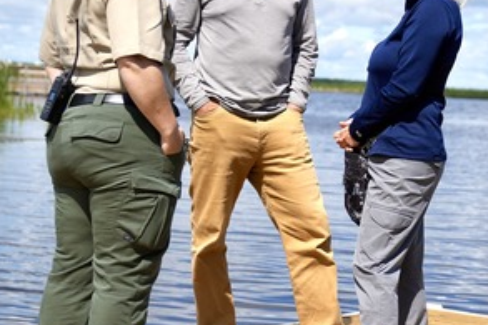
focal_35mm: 84
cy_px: 126
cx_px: 266
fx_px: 1138
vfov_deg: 16.2
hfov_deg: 24.2
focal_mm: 44
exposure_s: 1/3200
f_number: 2.8
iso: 100
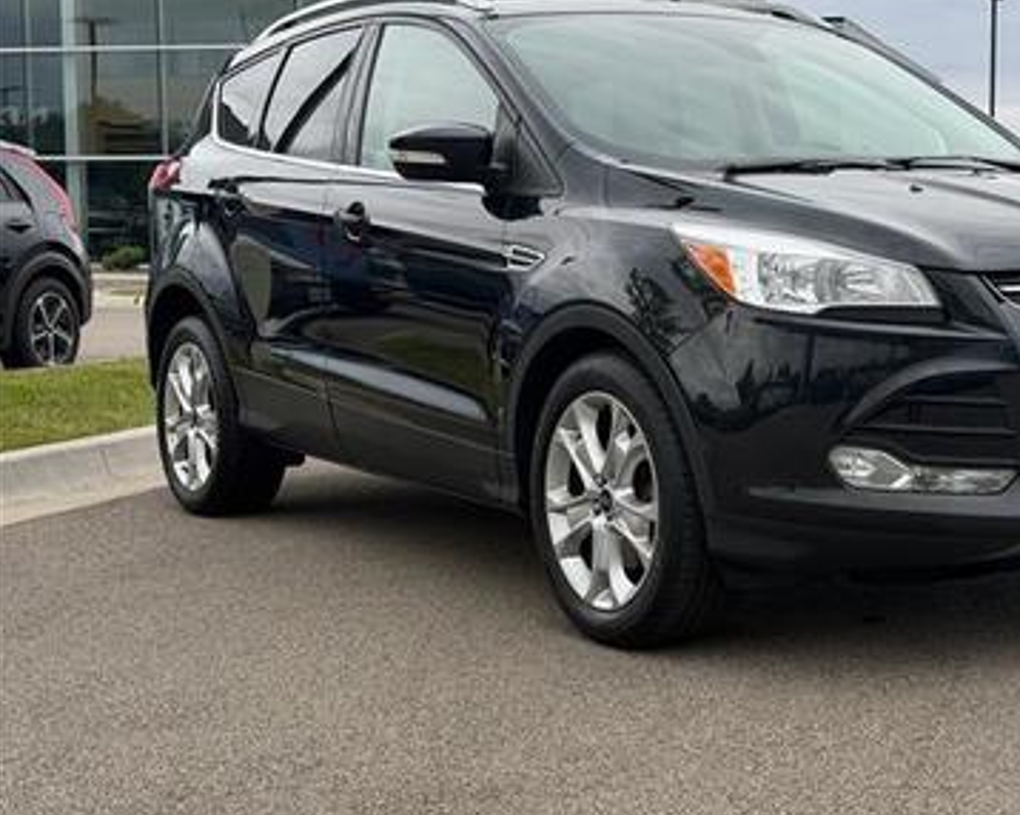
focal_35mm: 66
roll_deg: +0.4
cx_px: 715
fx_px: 1991
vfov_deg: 23.1
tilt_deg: -5.8
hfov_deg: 28.5
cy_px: 419
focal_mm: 6.76
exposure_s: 1/3378
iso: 64
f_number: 1.78
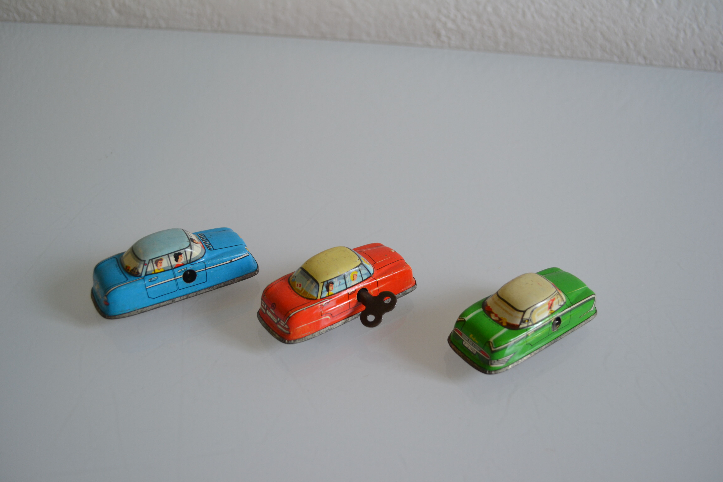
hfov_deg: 61.9
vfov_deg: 43.6
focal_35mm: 30
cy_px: 241
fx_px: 602
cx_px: 362
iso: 400
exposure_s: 1/80
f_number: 4.5
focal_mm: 20
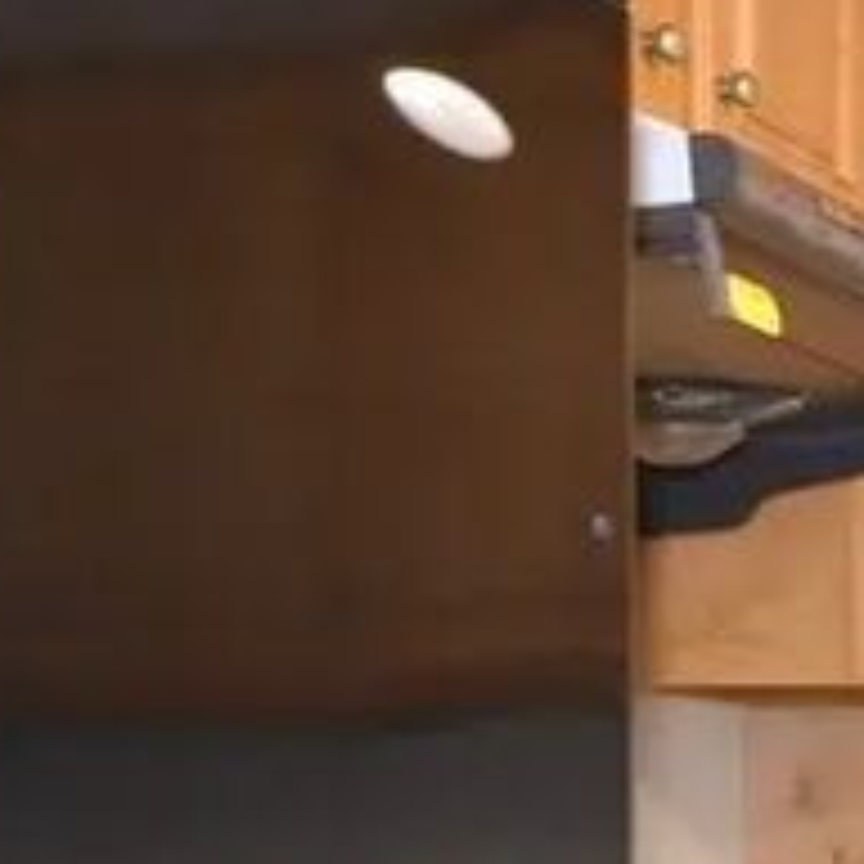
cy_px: 932
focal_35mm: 88
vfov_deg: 18.9
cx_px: 2092
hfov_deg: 13.8
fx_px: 2492
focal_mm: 13
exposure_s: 1/60
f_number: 4
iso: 800
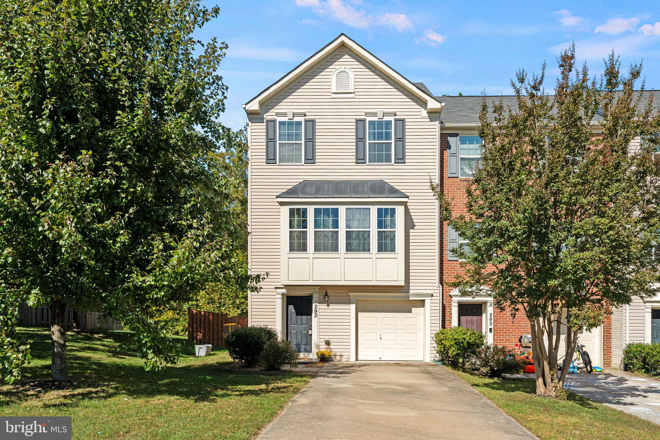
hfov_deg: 73.7
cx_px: 330
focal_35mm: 24
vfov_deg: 53.1
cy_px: 220
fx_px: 440
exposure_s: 1/500
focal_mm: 24
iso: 400
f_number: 9
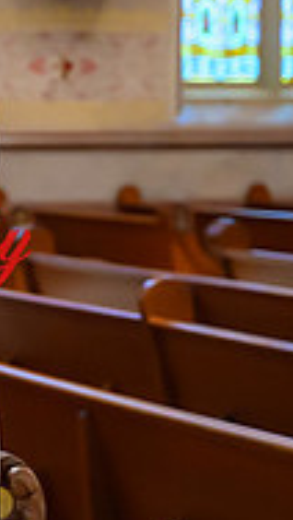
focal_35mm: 149
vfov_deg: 14.4
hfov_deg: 7.5
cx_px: -445
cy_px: 234
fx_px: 2054
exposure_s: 1/100
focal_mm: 46
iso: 5000
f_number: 2.8
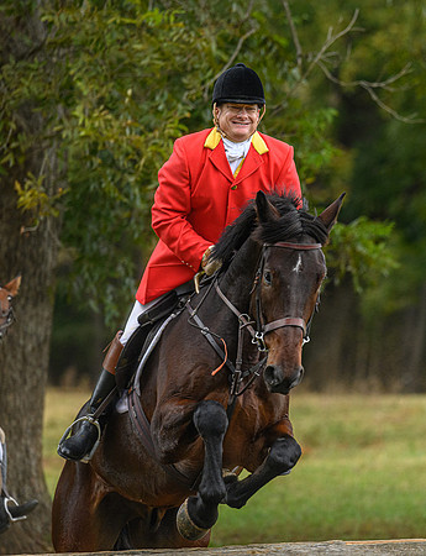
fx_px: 4903
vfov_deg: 6.5
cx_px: 375
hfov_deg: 5.0
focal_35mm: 303
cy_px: 238
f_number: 3.5
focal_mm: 185
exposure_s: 1/640
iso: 800
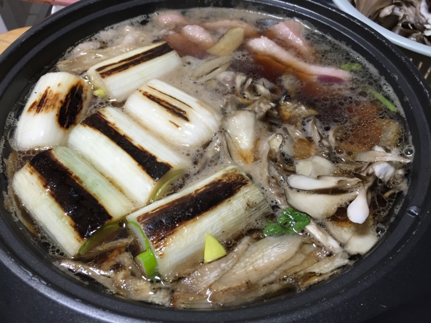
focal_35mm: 29
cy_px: 162
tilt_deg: -51.1
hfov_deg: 61.7
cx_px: 216
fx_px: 361
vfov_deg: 48.2
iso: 100
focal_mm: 4.15
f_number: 2.2
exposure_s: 1/33
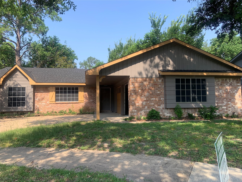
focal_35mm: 26
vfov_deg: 53.1
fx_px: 182
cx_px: 121
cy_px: 91
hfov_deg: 67.3
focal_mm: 4.25
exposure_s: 1/1011
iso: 25
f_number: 1.8
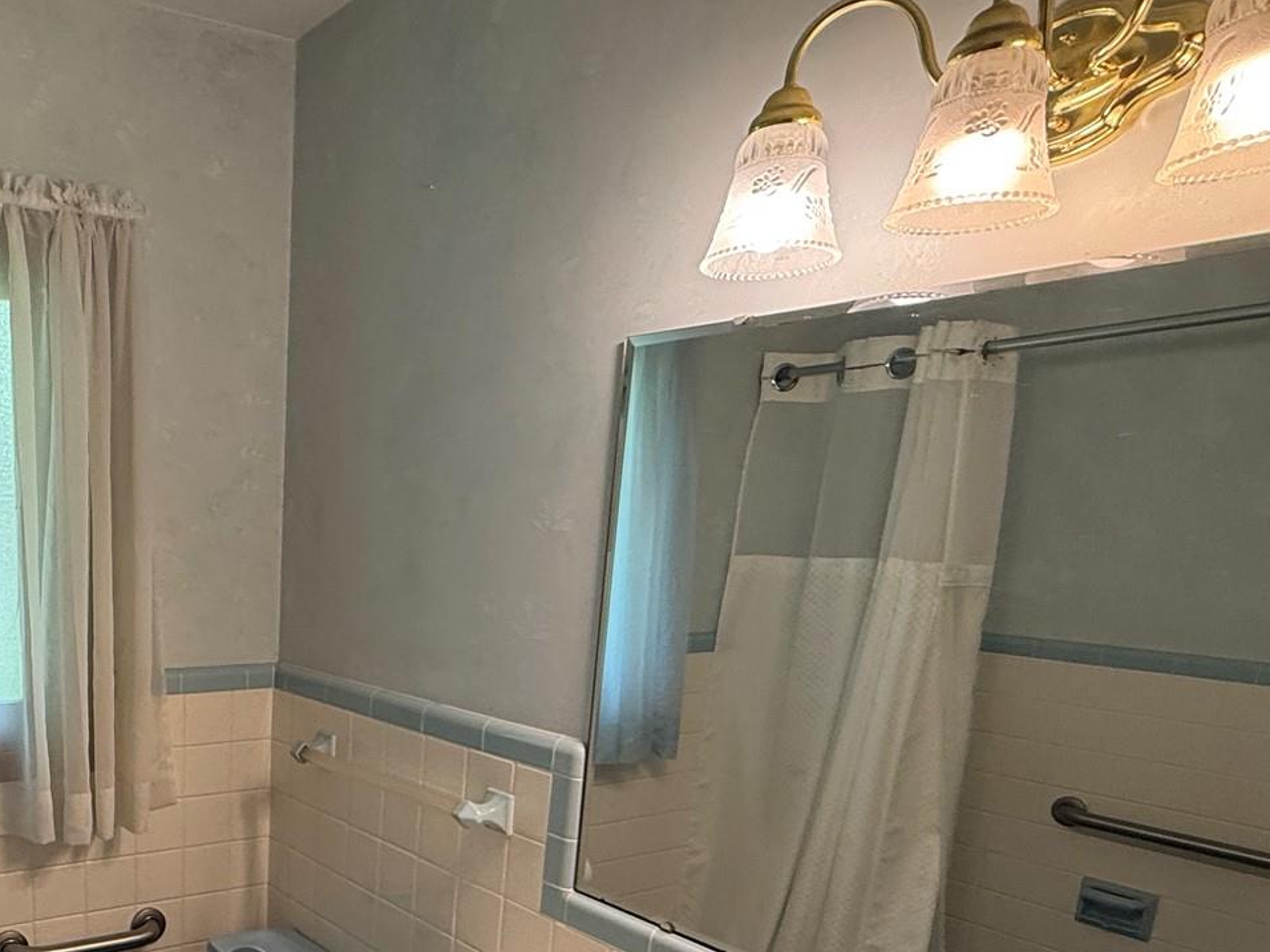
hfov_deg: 55.4
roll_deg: -1.5
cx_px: 239
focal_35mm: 30
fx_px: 1101
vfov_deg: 44.5
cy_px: 761
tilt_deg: -13.7
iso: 200
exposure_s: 1/120
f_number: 2.2
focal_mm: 2.22
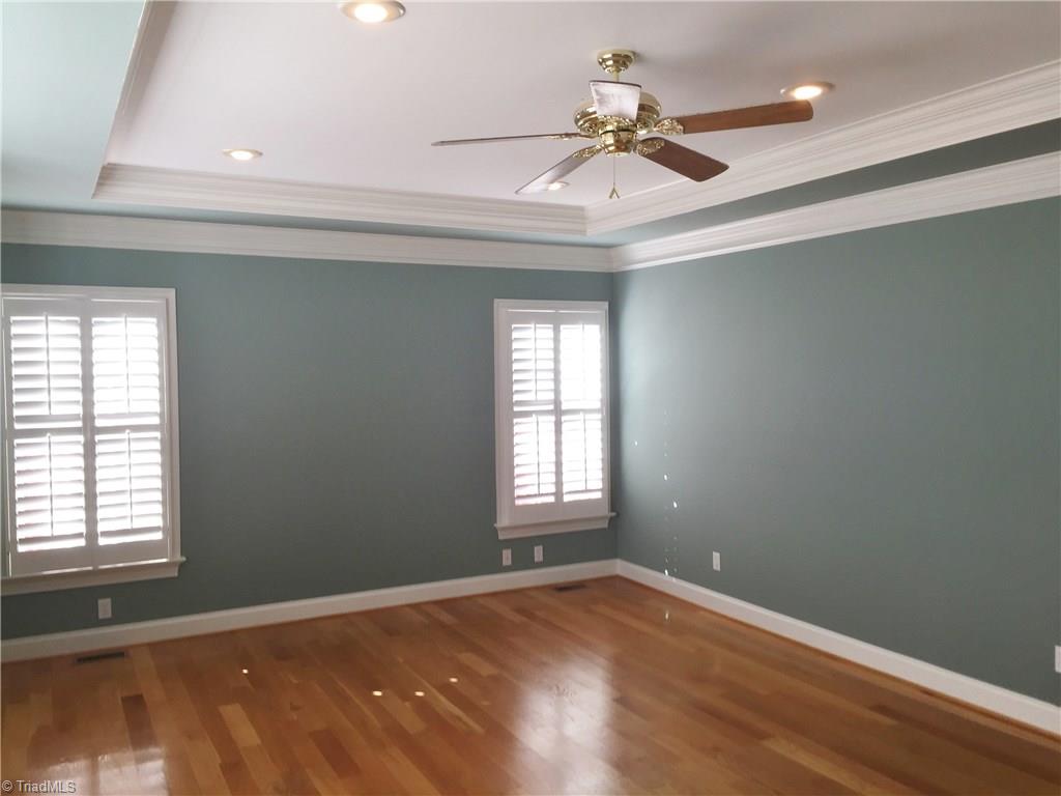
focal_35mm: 29
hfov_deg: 61.7
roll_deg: +0.0
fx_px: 889
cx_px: 530
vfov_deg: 48.2
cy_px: 398
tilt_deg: -1.6
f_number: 2.2
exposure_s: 1/60
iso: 32
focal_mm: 4.15
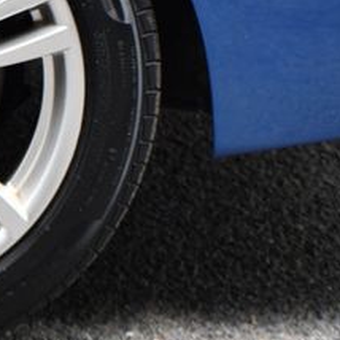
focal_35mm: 350
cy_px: 54
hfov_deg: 5.0
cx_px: -124
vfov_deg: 5.0
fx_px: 3889
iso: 320
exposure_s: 1/250
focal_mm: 92
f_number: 5.6
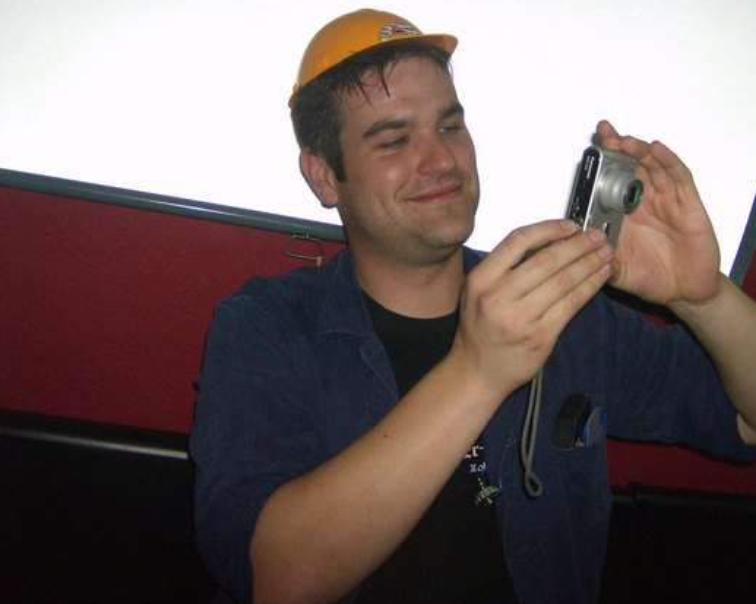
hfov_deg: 44.7
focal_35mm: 41
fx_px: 917
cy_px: 279
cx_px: 437
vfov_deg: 36.4
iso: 200
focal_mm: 6
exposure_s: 1/60
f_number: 2.8
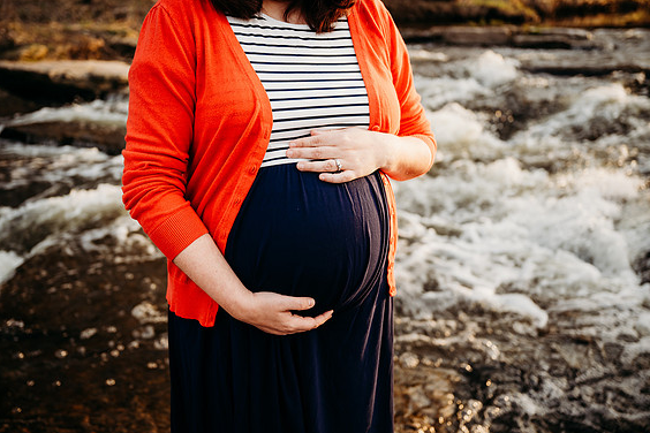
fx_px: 632
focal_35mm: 35
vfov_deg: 37.9
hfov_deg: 54.4
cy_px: 212
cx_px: 320
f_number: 2.8
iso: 125
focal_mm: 34
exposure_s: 1/200
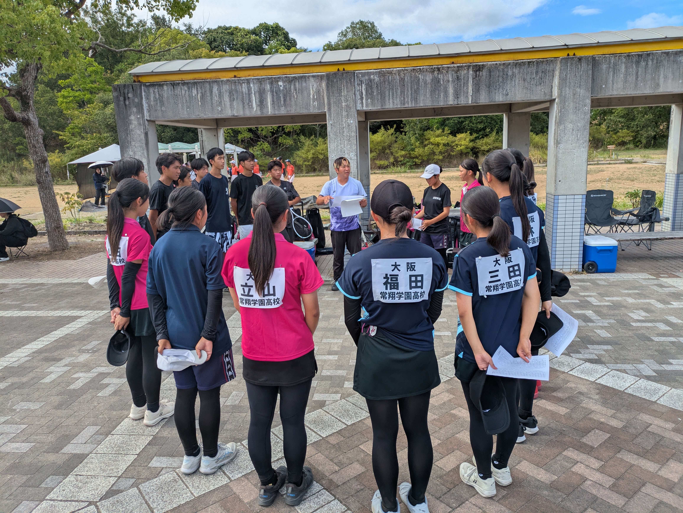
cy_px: 256
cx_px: 342
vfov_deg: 54.9
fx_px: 493
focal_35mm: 25
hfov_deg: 69.4
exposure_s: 1/1546
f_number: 1.89
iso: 40
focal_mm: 5.43
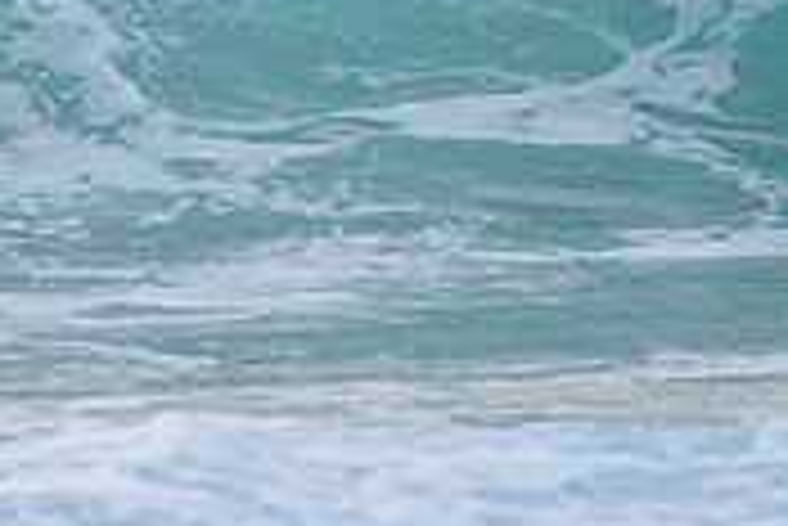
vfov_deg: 0.7
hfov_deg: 1.0
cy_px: -204
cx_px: -419
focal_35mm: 2032
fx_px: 44514
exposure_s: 1/1250
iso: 560
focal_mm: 500
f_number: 5.6
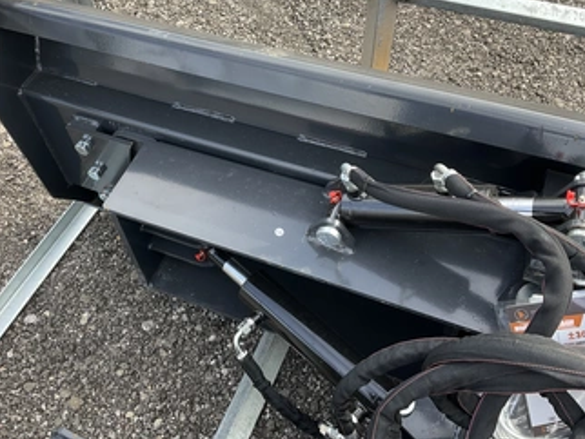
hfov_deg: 51.0
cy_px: 178
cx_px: 240
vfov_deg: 39.6
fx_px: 609
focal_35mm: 36
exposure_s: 1/192
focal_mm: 3
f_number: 1.8
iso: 20
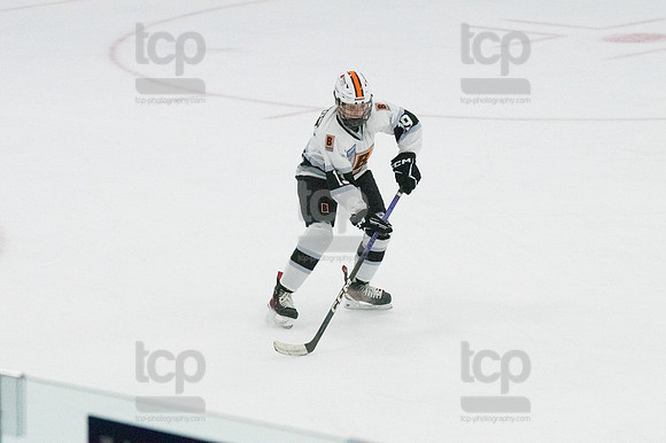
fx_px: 4160
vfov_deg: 6.1
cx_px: 333
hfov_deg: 9.2
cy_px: 222
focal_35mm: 225
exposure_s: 1/1600
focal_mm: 150
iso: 8000
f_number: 5
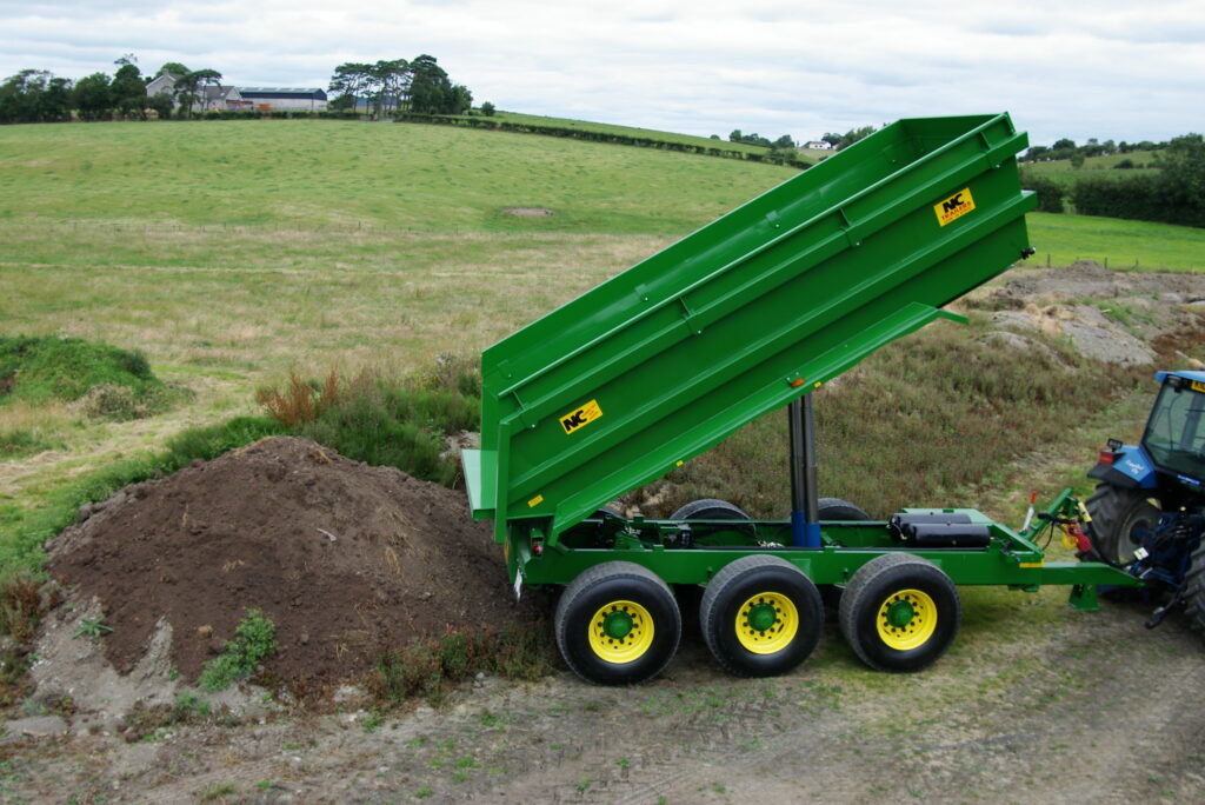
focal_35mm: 36
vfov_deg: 36.9
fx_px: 1206
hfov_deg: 53.1
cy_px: 402
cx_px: 602
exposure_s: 1/250
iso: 200
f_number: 8
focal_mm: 24
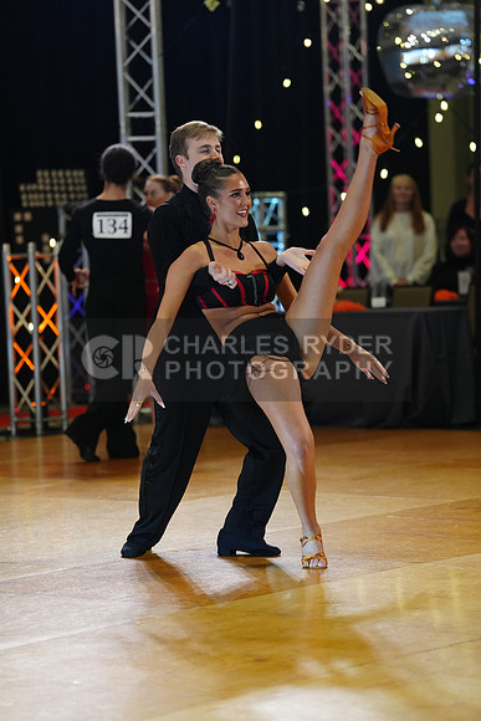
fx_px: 2624
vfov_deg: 15.6
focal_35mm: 131
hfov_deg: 10.5
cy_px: 360
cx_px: 240
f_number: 2.8
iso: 2500
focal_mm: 131
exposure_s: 1/400
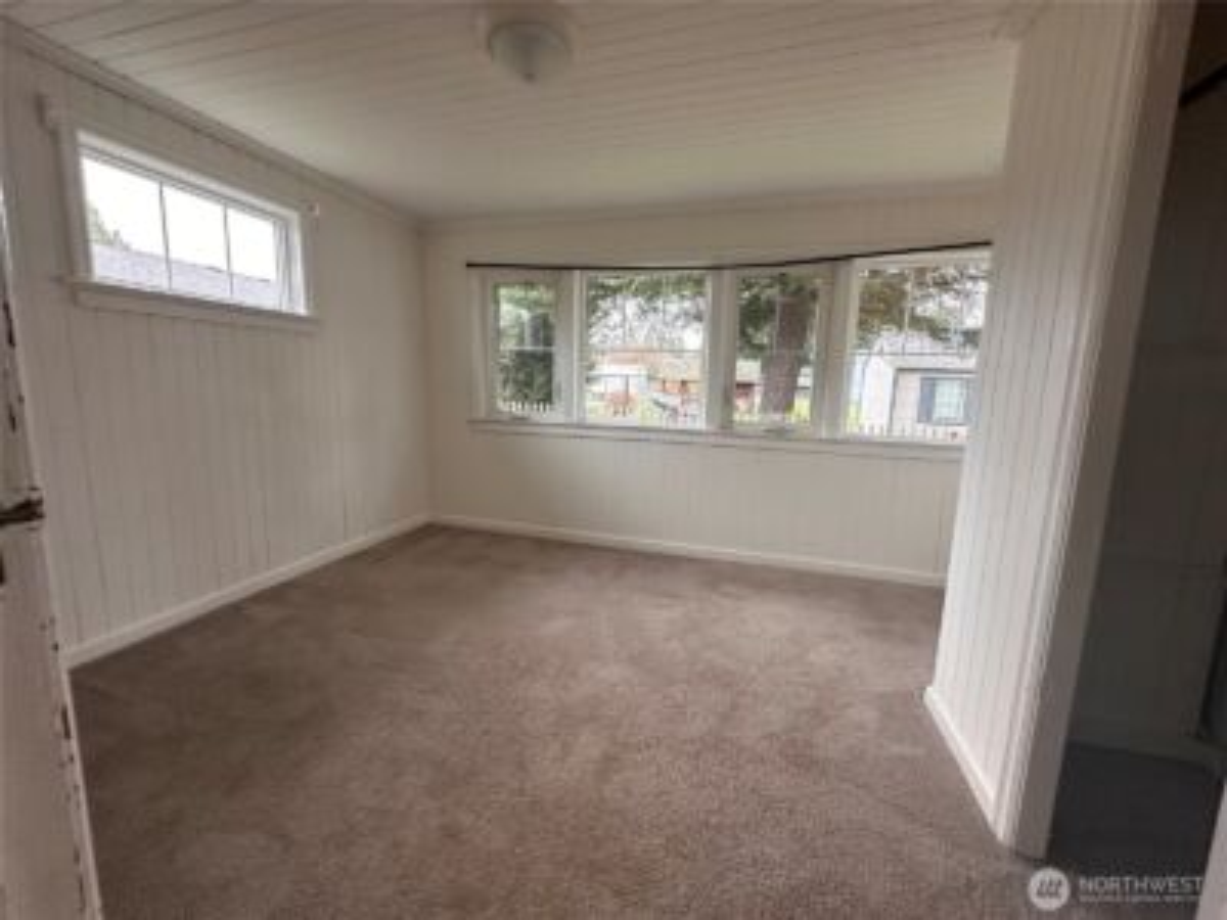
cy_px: 460
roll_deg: -2.0
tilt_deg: -8.6
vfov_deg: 85.7
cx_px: 614
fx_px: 496
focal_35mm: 14
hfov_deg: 102.1
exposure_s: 1/89
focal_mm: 2.22
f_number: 2.2
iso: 320
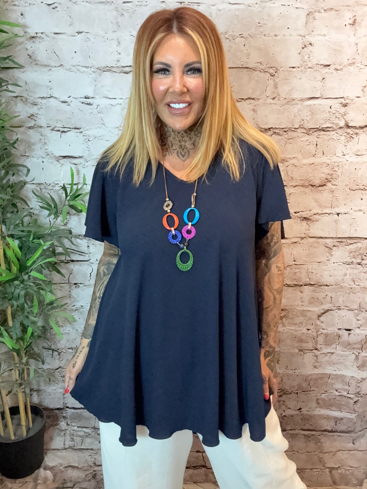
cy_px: 244
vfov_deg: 60.0
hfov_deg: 46.8
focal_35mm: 30
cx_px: 184
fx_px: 424
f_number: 1.9
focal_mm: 2.69
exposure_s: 1/33
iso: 250
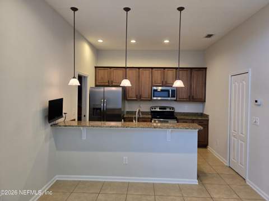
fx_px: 179
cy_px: 100
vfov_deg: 58.8
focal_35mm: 23
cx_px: 134
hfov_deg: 74.0
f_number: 1.8
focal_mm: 5.4
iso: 250
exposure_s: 1/120
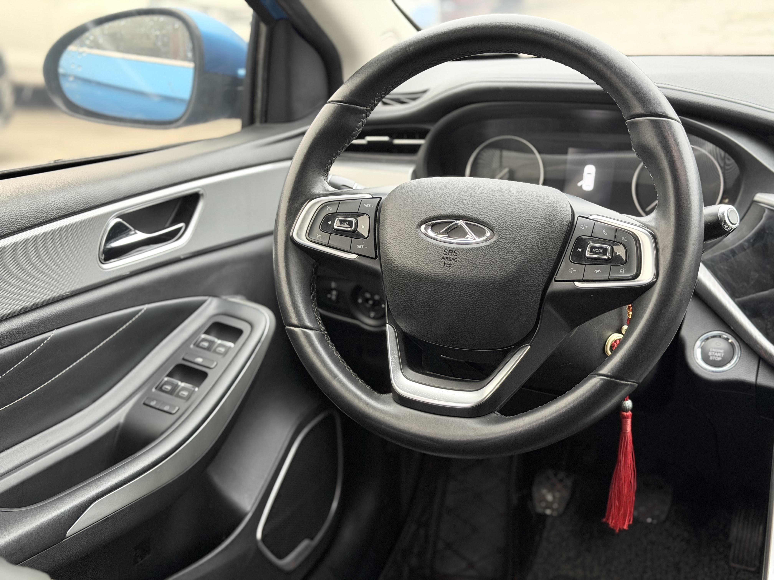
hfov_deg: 39.7
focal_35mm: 48
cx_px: 387
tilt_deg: -19.1
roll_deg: +2.5
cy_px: 290
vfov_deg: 30.3
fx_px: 1073
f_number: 1.78
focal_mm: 6.76
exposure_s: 1/60
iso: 200
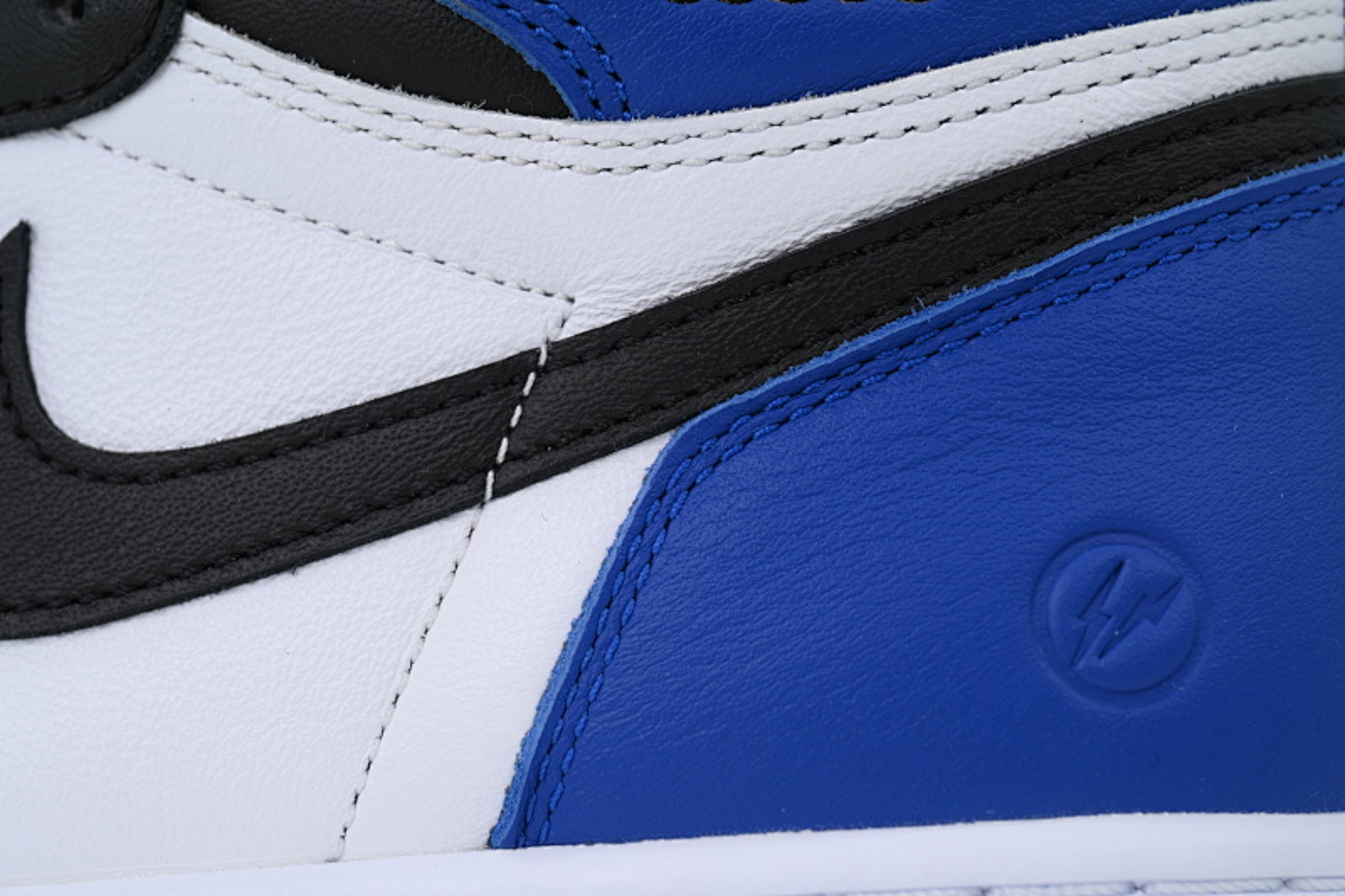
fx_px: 3772
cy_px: 448
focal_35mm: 101
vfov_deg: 13.5
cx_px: 672
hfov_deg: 20.2
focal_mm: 101
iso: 400
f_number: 11
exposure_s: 1/100
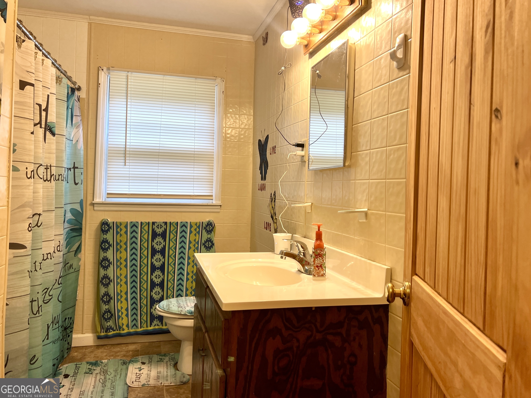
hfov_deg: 67.3
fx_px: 399
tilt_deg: -2.3
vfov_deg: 53.1
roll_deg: -2.2
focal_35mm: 26
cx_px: 266
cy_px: 199
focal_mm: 5.7
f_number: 1.5
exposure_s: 1/120
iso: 100
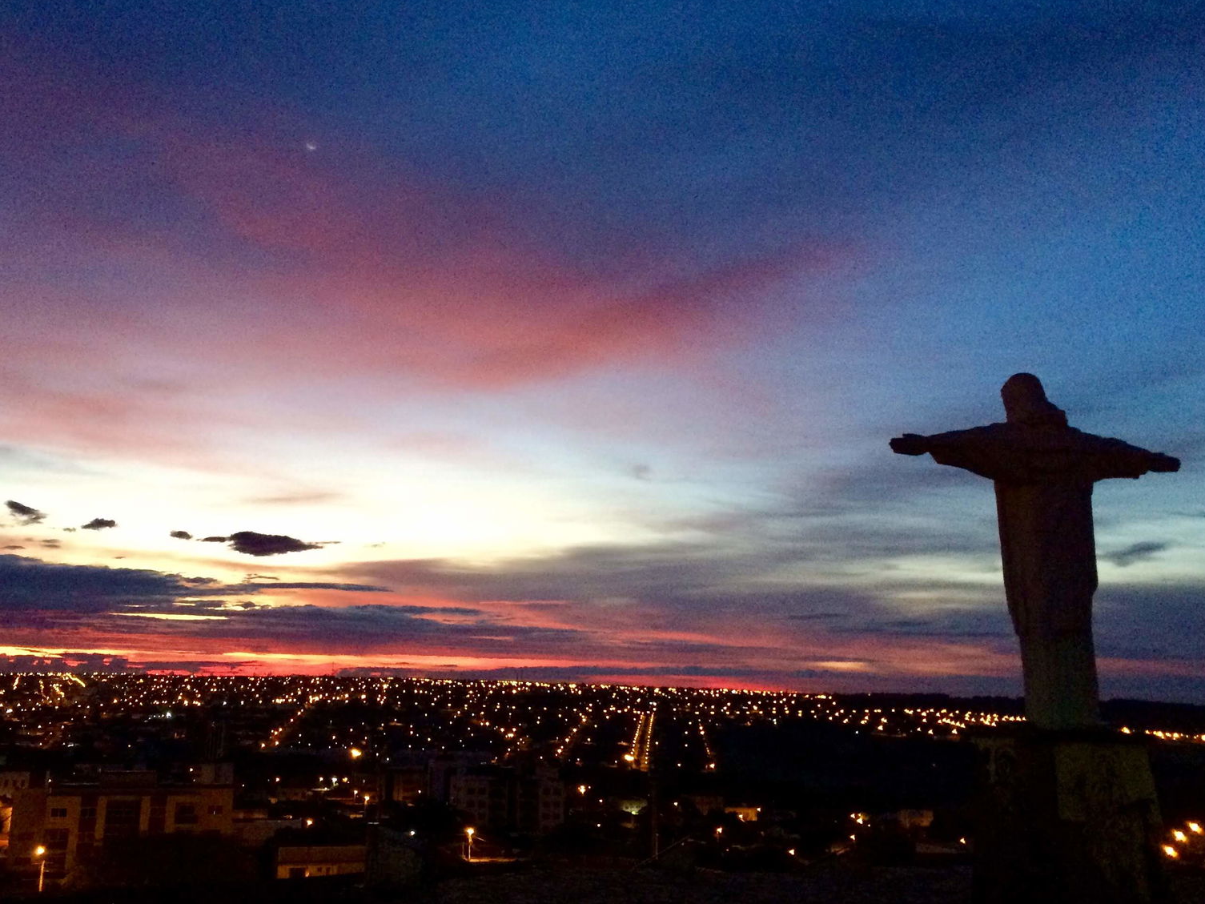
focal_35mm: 37
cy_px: 360
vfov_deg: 38.5
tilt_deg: +12.7
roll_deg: -1.1
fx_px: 1288
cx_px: 512
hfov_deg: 50.0
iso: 320
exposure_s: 1/24
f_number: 2.2
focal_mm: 4.15
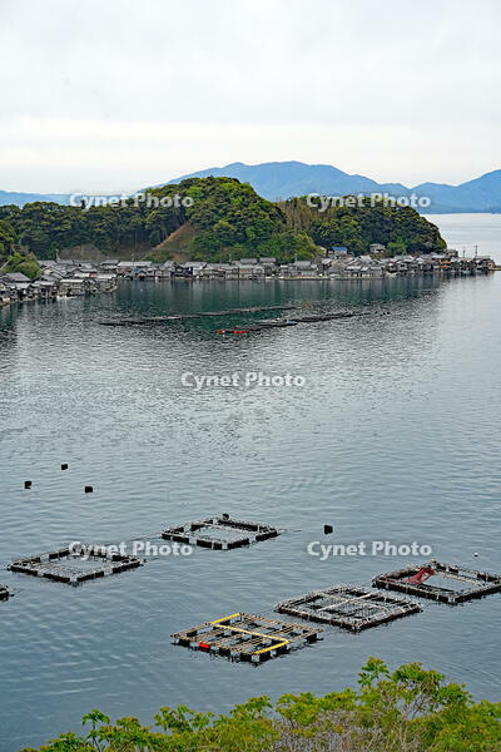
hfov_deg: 19.5
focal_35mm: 70
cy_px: 376
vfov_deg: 28.8
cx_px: 250
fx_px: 1461
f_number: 10
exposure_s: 1/400
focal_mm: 70
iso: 800
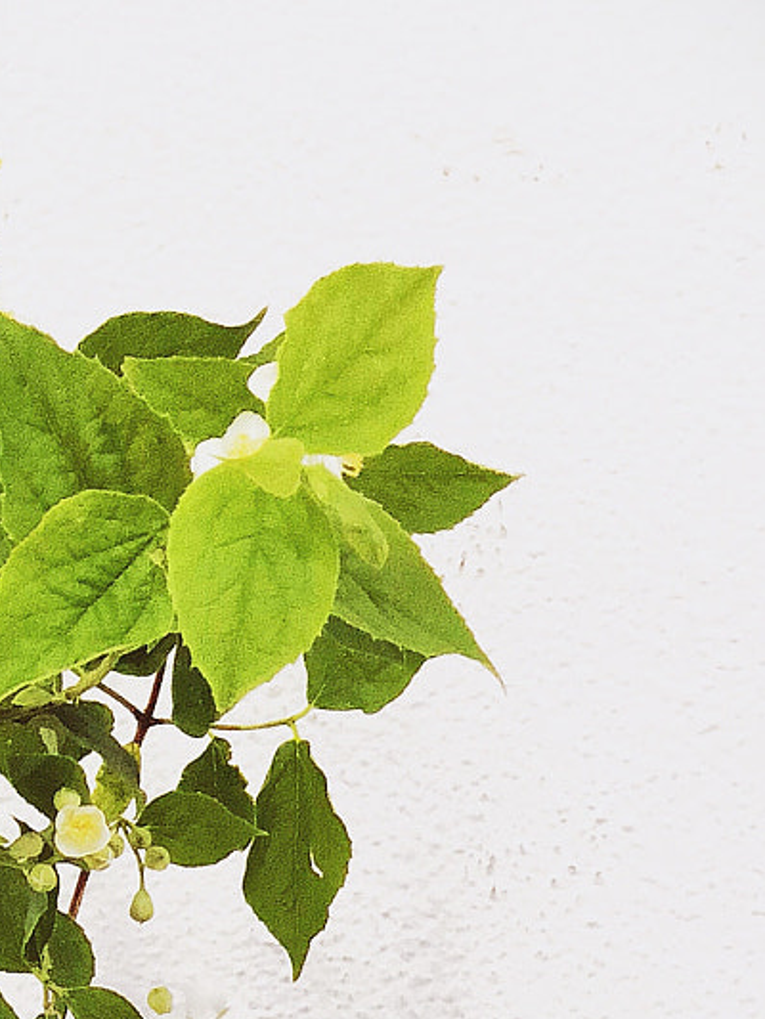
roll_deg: -0.2
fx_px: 4595
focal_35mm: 156
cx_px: 17
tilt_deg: -11.1
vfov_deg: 12.3
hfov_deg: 9.5
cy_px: 1269
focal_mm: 6
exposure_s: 1/33
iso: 125
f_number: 2.4
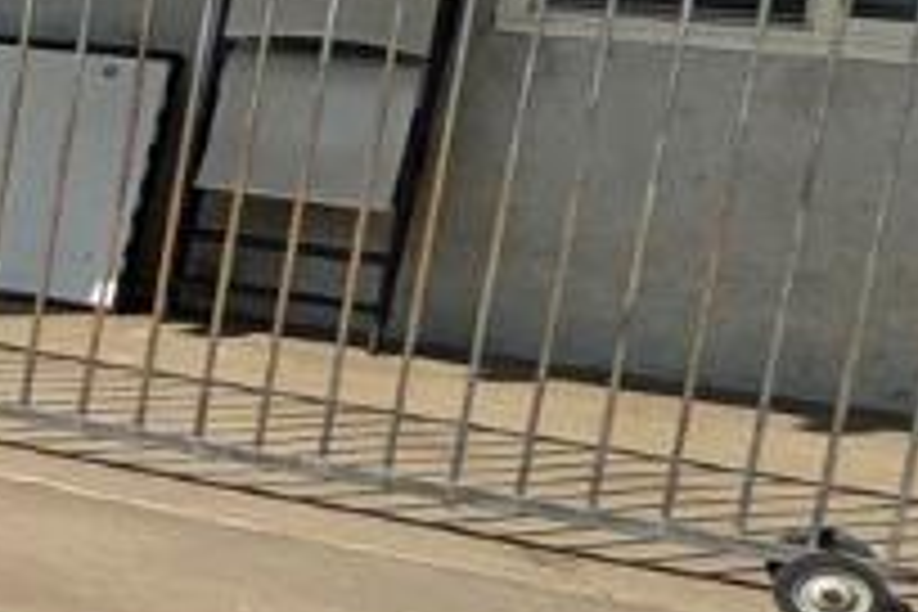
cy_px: 119
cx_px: -2061
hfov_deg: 10.4
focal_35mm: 107
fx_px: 2728
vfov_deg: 12.7
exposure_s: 1/2415
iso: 50
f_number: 2.2
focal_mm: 2.22
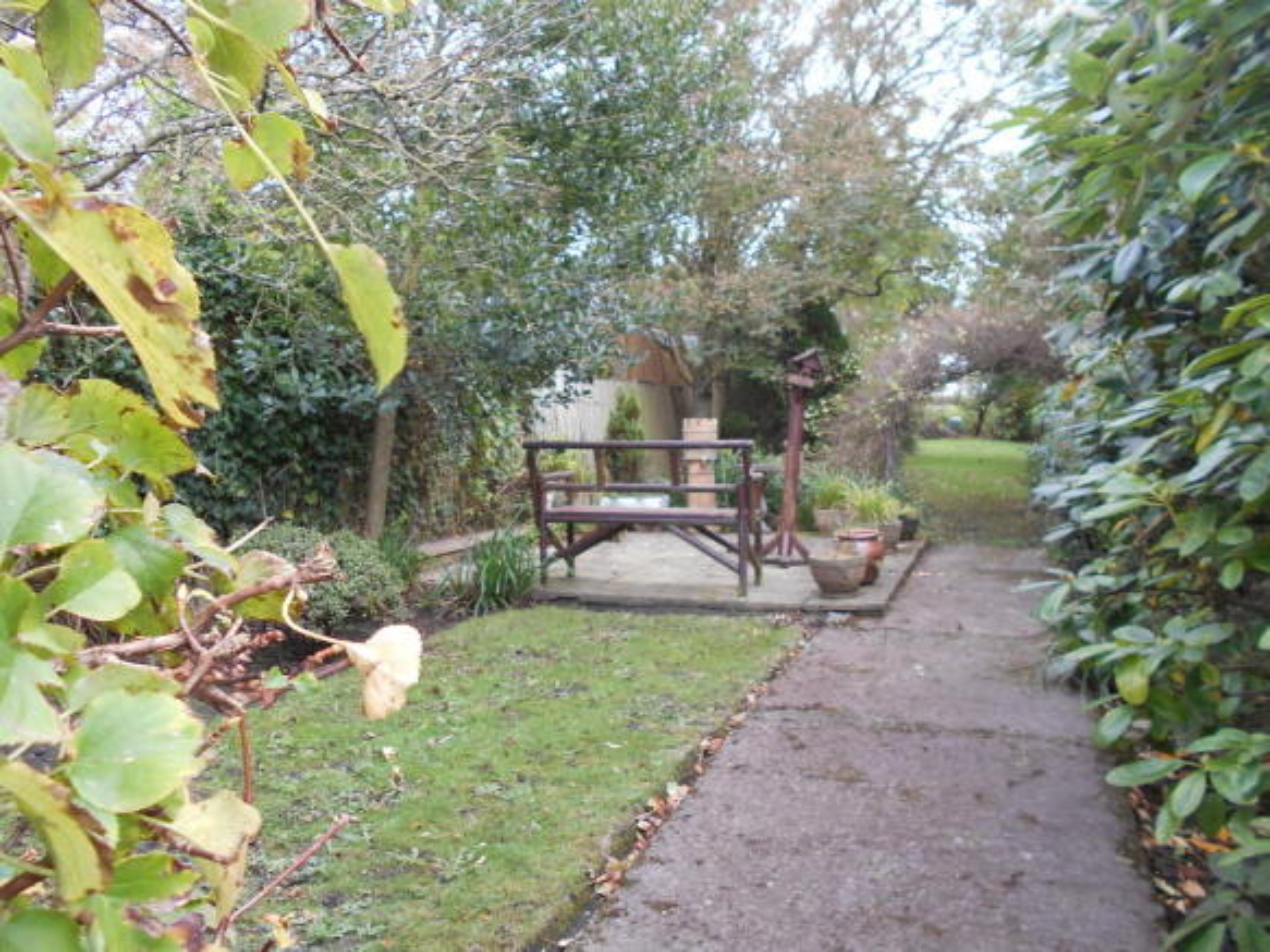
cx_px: 635
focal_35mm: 26
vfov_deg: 53.0
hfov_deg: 67.3
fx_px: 954
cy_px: 476
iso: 80
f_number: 3.2
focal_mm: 4.6
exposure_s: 1/50
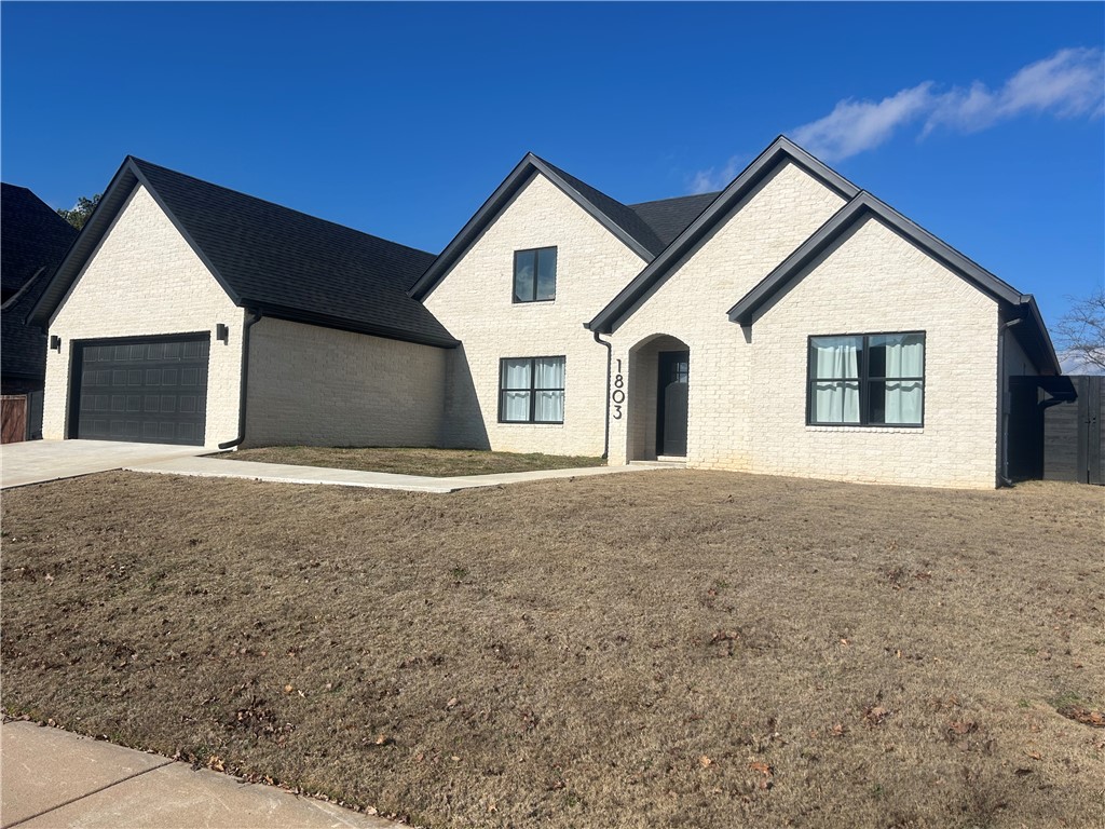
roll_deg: -1.8
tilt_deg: +2.9
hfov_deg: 67.3
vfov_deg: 53.1
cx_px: 552
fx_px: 830
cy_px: 414
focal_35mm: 26
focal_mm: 5.7
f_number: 1.5
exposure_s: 1/7463
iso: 50
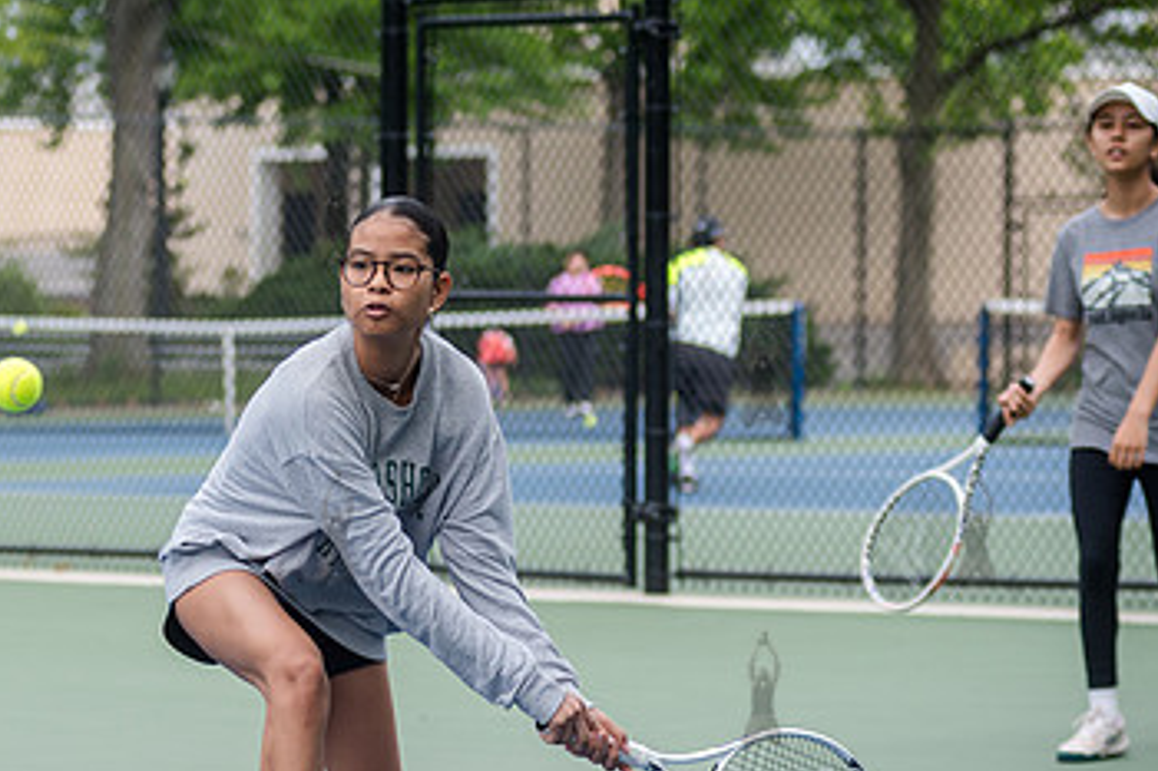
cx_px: 408
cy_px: 470
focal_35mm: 184
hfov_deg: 11.2
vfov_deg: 7.5
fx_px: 5916
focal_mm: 92
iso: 200
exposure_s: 1/800
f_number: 3.5
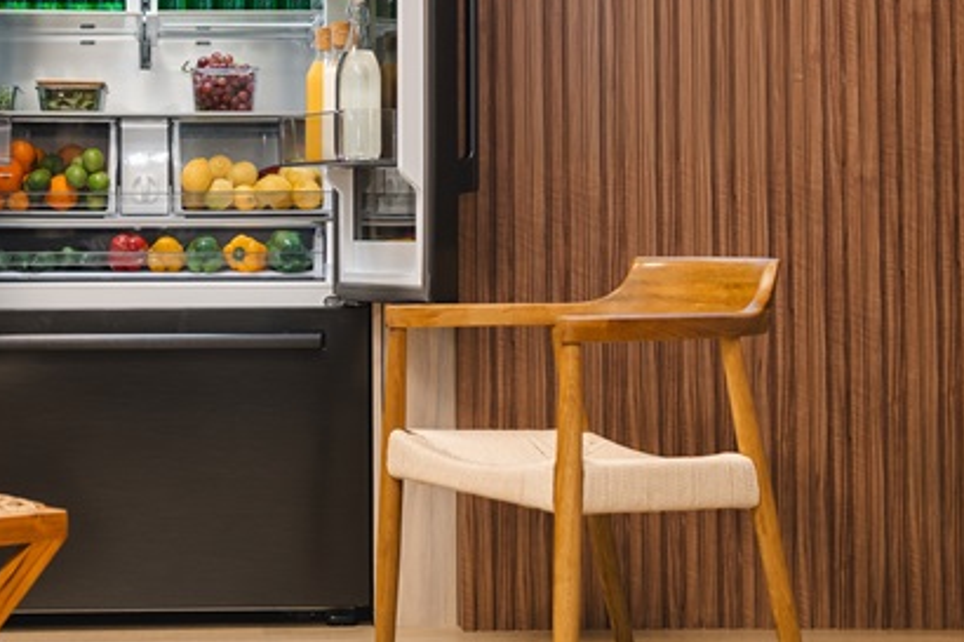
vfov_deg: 17.4
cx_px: 254
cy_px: 151
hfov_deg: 25.7
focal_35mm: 78
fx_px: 2088
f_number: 3.2
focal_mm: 50
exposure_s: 1/200
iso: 800
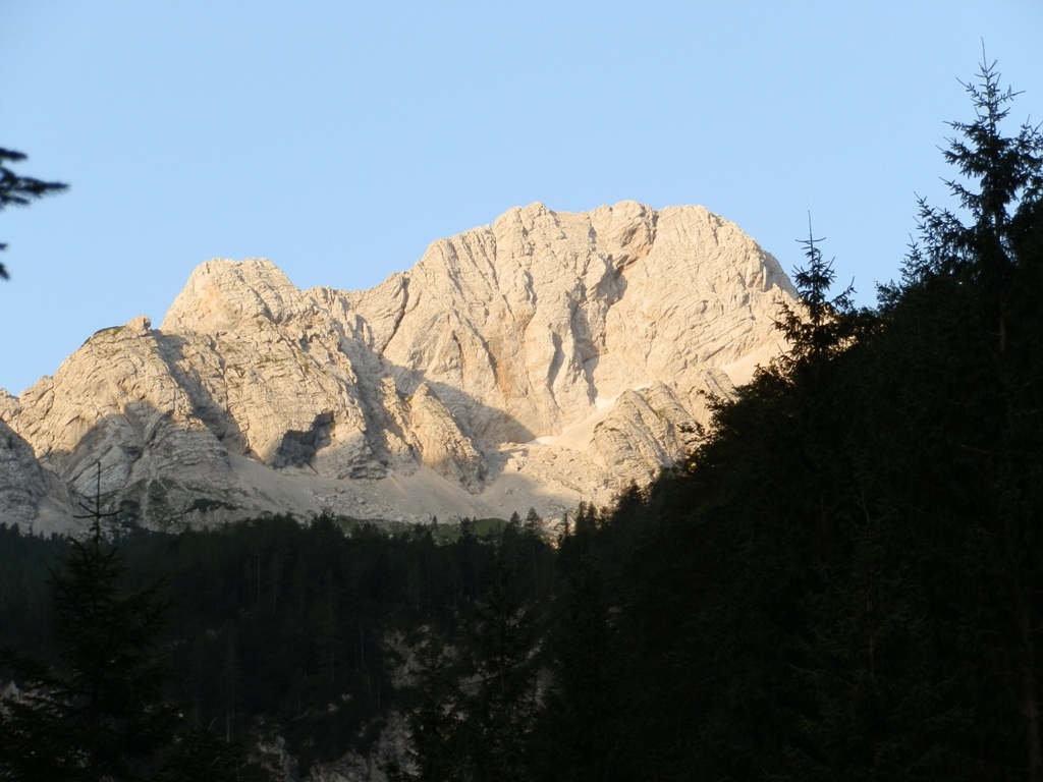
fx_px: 3766
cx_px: 522
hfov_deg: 15.8
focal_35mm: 125
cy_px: 391
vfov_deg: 11.9
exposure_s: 1/160
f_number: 4.1
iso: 80
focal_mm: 22.38
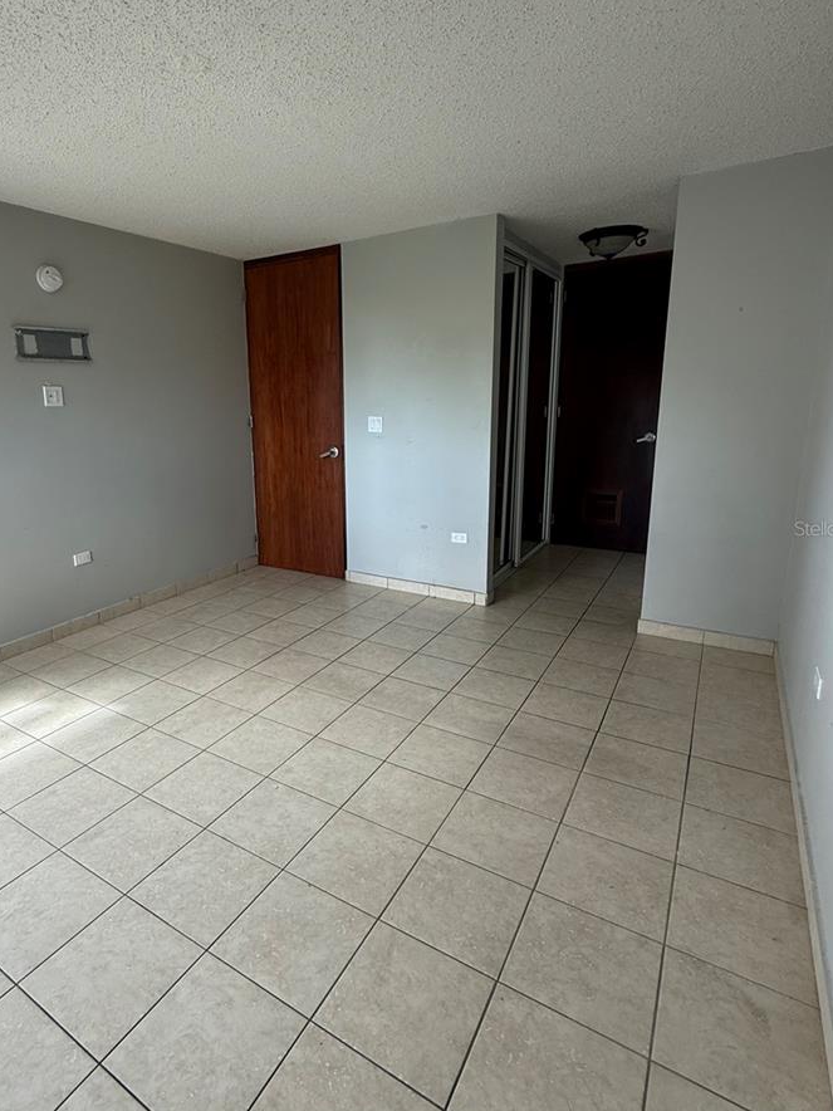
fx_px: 610
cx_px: 318
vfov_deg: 84.6
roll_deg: +1.2
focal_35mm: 19
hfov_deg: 67.7
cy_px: 528
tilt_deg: -12.1
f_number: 2.2
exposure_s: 1/99
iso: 100
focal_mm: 2.22
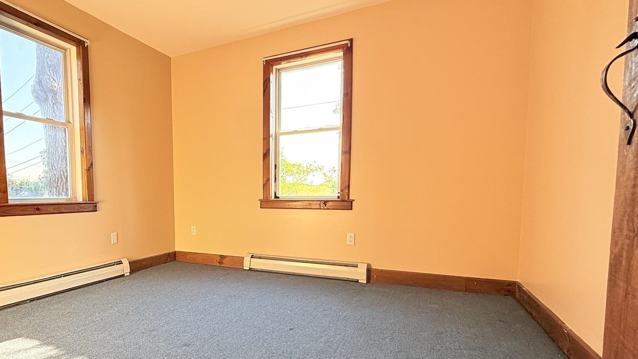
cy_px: 224
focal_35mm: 21
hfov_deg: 81.3
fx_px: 355
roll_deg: +0.4
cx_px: 218
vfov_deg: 53.0
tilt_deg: -4.6
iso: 64
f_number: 2.2
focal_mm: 2.22
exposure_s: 1/100
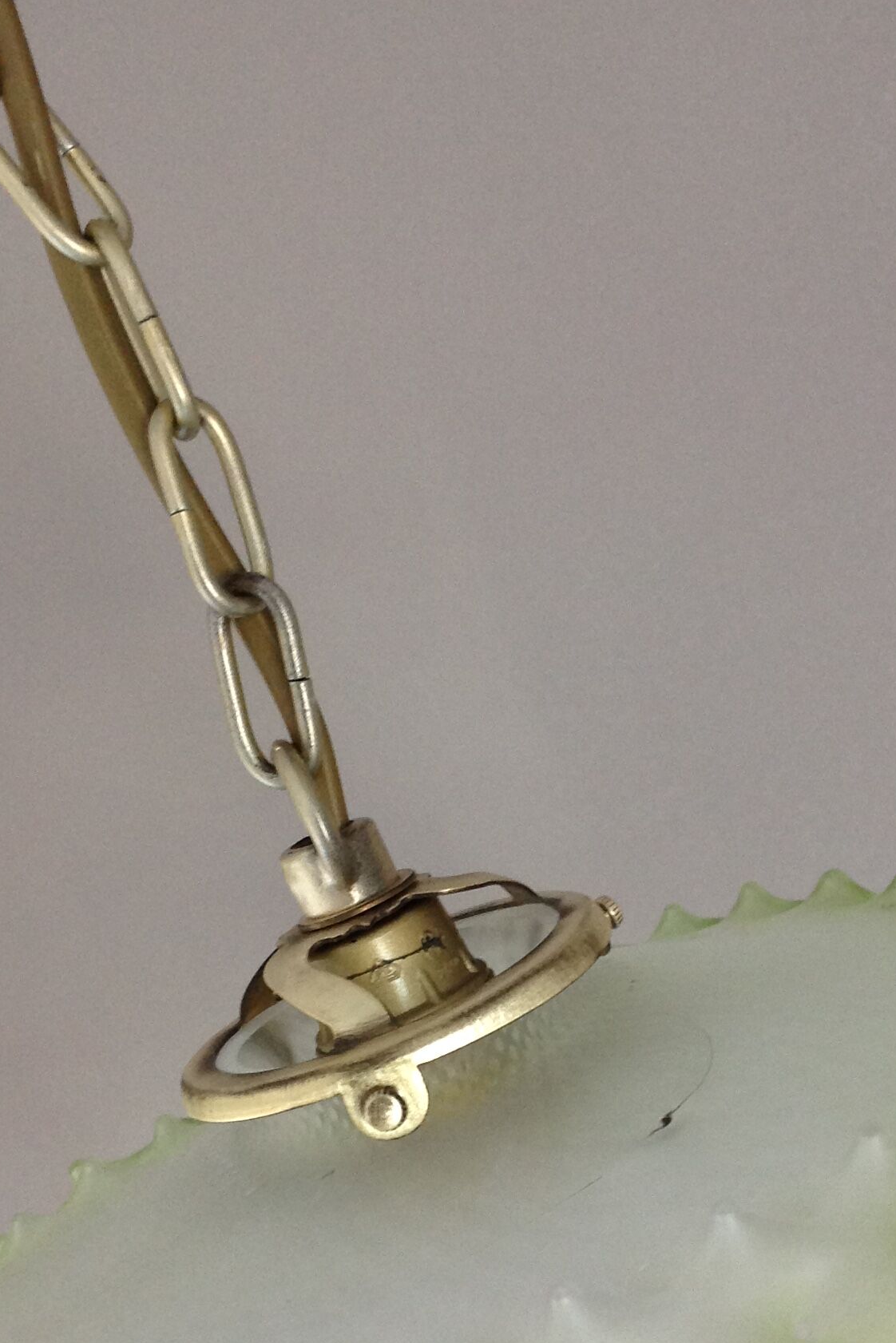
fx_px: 2090
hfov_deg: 24.1
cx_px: 594
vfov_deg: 35.2
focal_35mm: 56
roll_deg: +24.9
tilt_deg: -11.0
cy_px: 917
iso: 160
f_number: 2.4
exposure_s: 1/15
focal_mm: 4.28
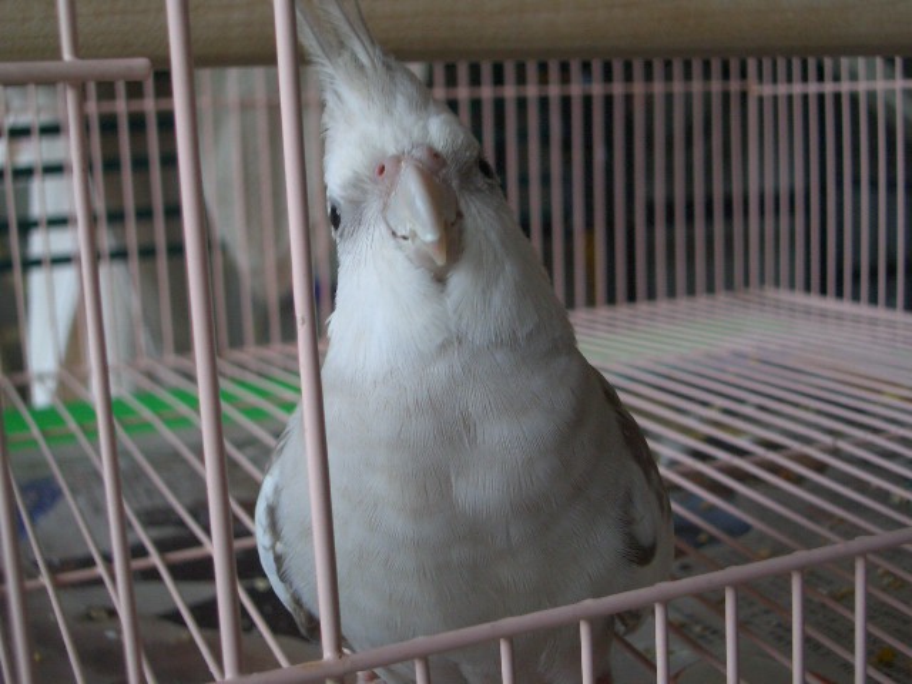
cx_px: 456
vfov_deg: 29.7
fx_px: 1291
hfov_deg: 38.9
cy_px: 342
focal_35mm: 49
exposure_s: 1/60
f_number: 3.1
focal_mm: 8.2
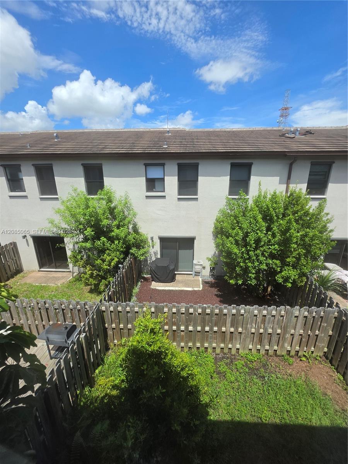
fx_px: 174
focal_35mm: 13
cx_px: 174
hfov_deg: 89.9
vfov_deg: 106.2
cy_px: 232
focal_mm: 2.2
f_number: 1.9
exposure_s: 1/697
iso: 32
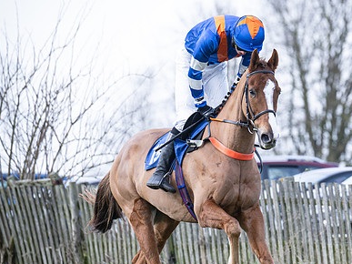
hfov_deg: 4.4
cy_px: 131
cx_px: 304
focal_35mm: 452
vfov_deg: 3.3
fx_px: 4595
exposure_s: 1/800
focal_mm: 200
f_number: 4
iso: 400
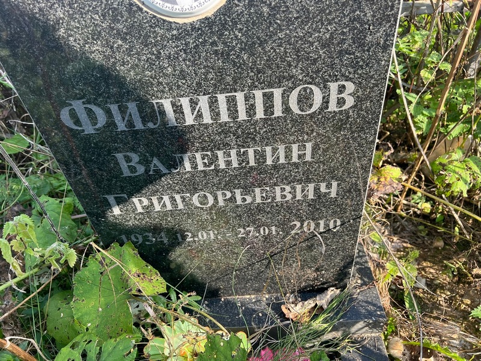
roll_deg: +4.9
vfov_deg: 53.1
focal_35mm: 26
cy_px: 180
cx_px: 240
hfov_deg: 67.3
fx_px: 361
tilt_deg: -43.5
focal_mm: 5.7
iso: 50
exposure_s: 1/504
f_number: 1.5
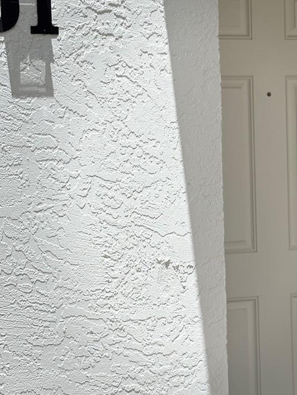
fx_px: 1052
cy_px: 194
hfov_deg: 16.0
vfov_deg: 21.3
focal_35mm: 92
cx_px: 194
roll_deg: +1.0
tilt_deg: -2.0
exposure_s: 1/4630
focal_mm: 5.96
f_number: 1.6
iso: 25
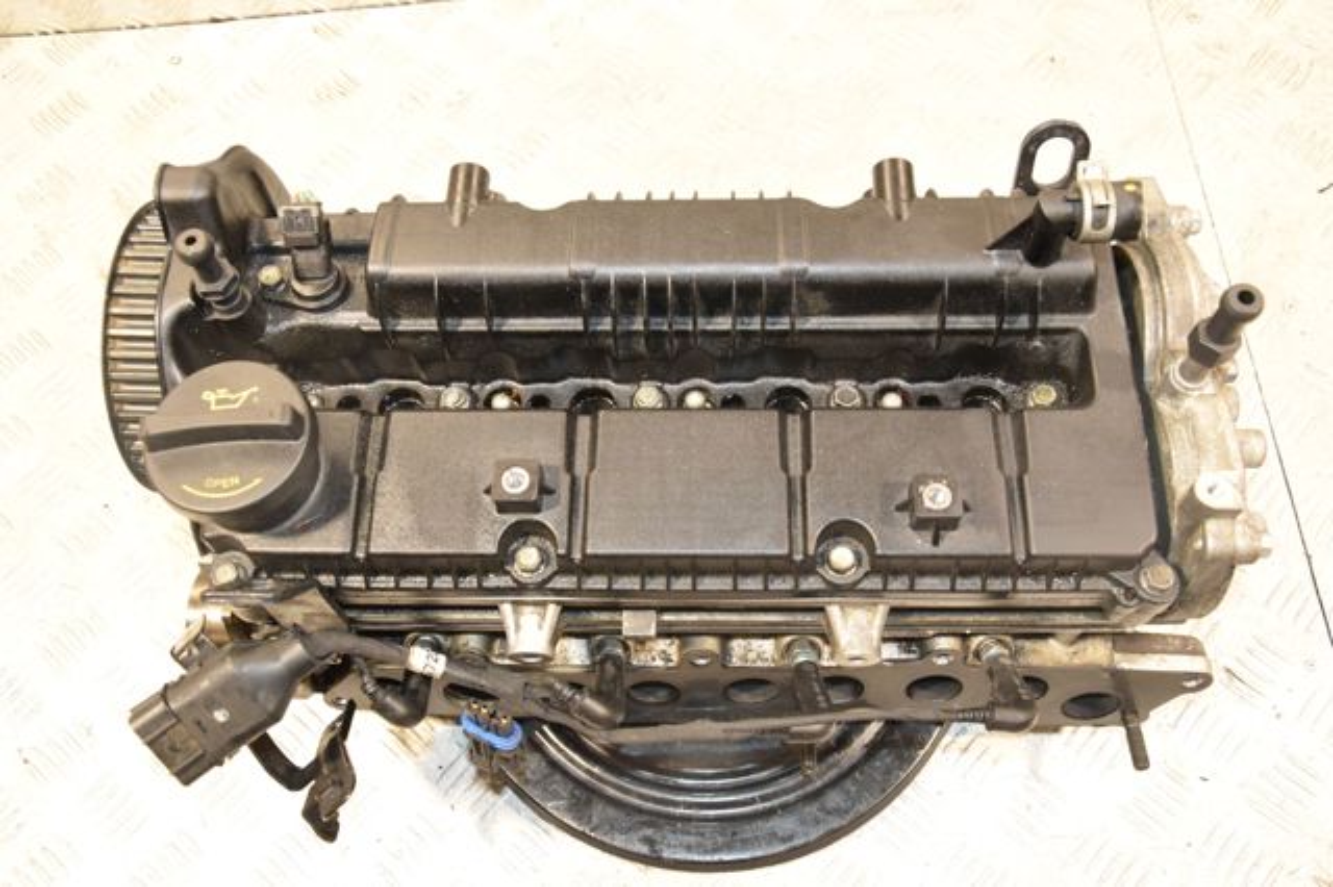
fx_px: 1221
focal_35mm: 33
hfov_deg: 57.2
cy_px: 444
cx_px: 666
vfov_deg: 39.9
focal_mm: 22
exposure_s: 1/125
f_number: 5.6
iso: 1600
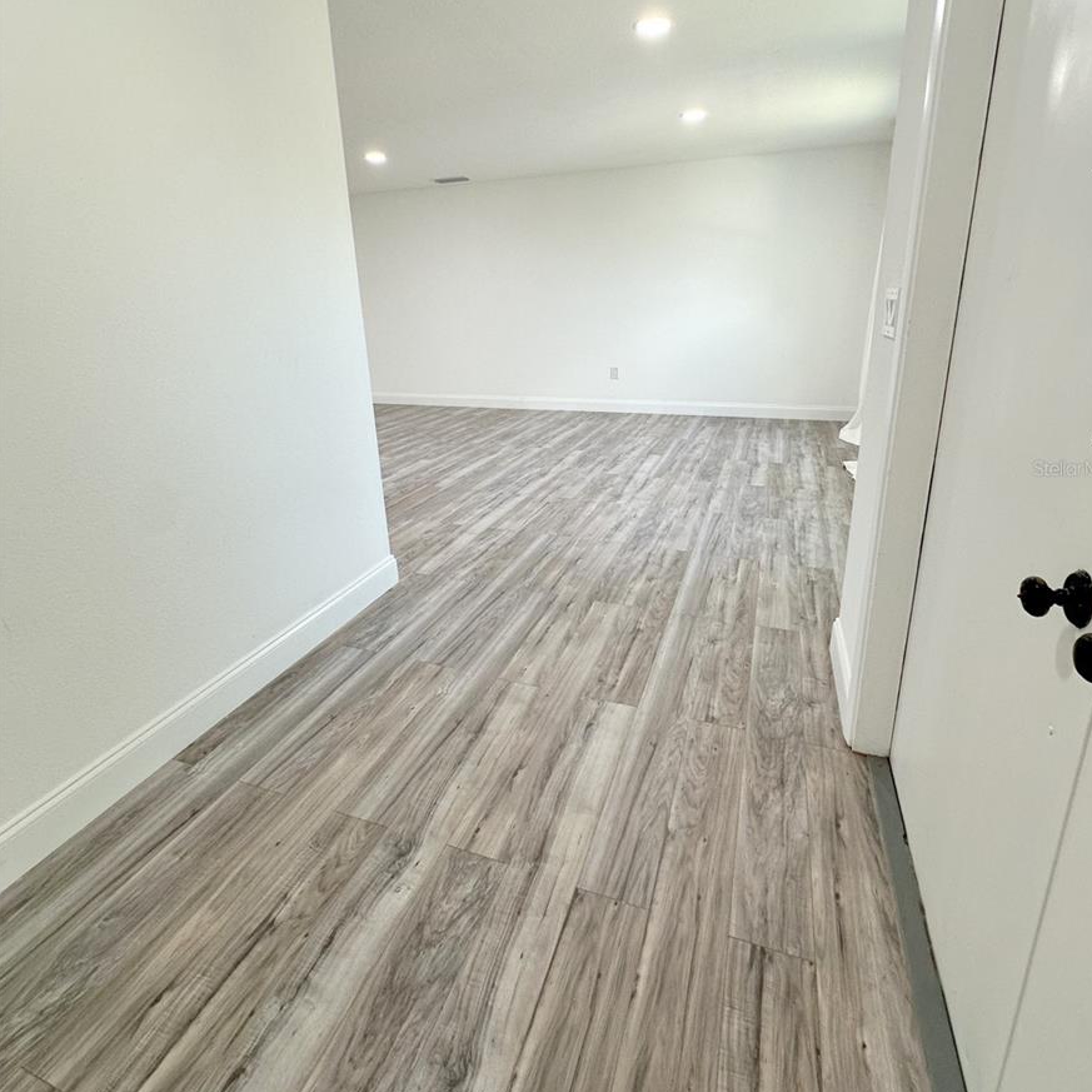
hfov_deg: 84.0
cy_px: 468
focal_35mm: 17
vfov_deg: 83.4
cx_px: 559
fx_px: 607
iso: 160
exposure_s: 1/120
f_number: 2.2
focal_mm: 2.22
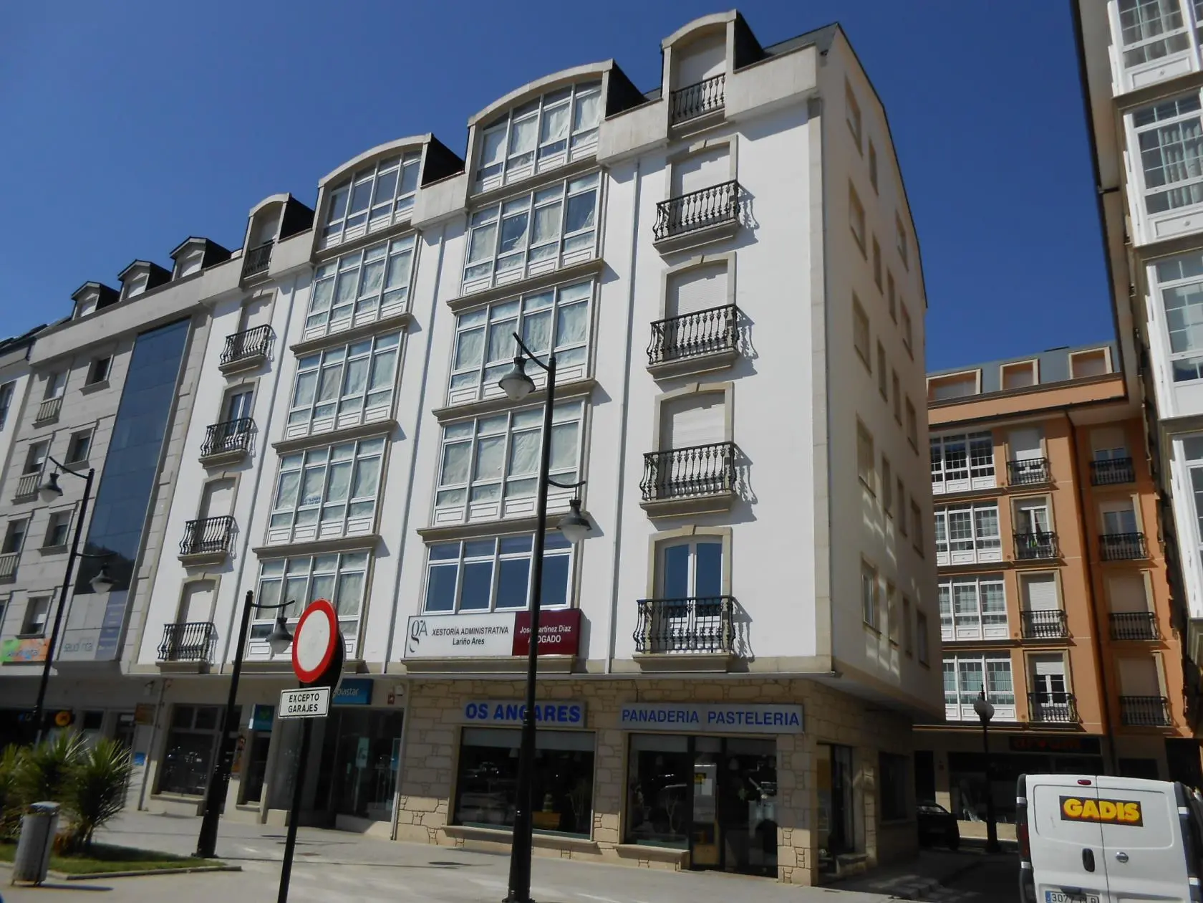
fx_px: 904
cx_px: 602
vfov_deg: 53.1
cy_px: 452
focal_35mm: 26
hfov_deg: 67.3
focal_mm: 4.6
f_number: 11.5
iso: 80
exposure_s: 1/250
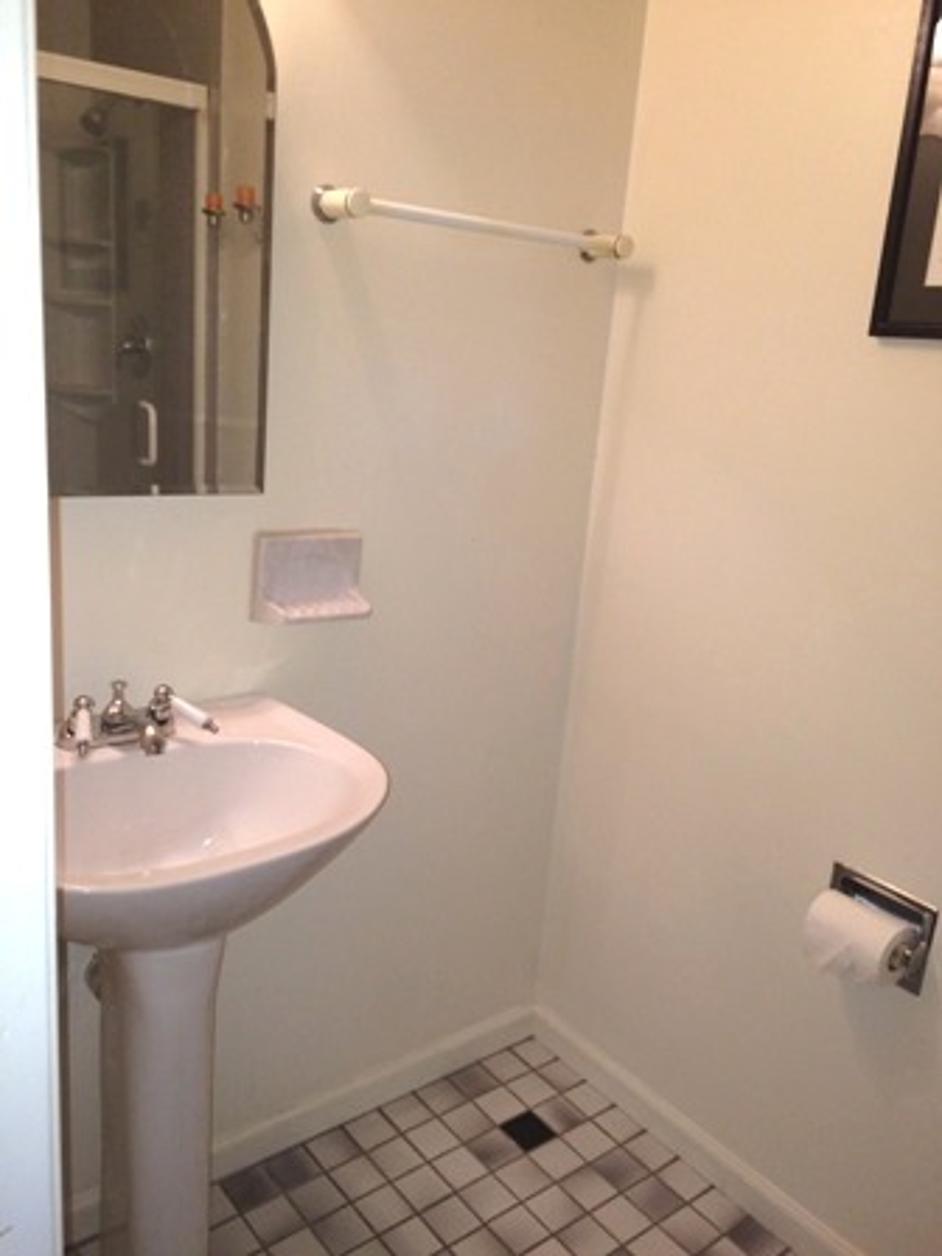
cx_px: 471
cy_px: 628
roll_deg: -3.9
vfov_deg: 61.7
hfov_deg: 48.2
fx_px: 1052
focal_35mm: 29
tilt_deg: -16.0
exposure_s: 1/30
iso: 64
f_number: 2.2
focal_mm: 4.15
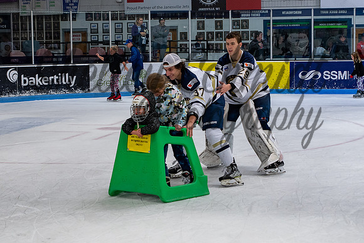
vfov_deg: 16.3
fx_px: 846
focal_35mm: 84
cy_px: 121
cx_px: 166
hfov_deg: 24.3
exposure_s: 1/250
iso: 400
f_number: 4
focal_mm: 38
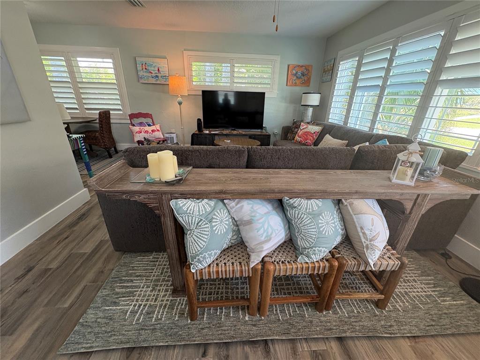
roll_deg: -2.2
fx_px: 194
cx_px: 240
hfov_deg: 102.1
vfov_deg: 85.7
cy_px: 180
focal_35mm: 14
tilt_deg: -21.9
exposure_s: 1/60
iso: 250
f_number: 2.2
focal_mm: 2.22
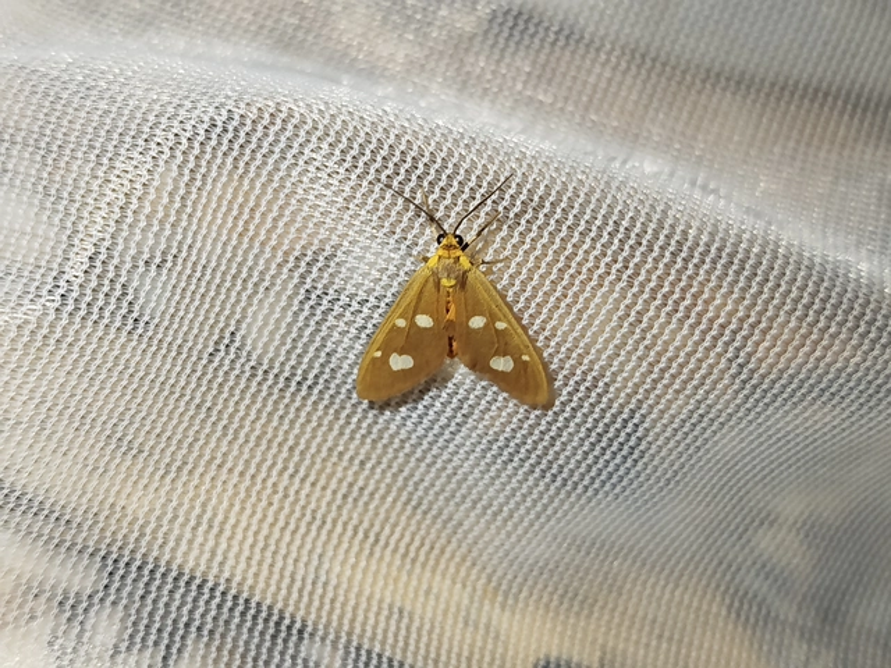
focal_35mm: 53
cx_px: 446
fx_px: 1364
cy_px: 334
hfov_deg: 36.2
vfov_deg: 27.5
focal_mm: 5.31
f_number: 1.7
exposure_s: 1/50
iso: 160
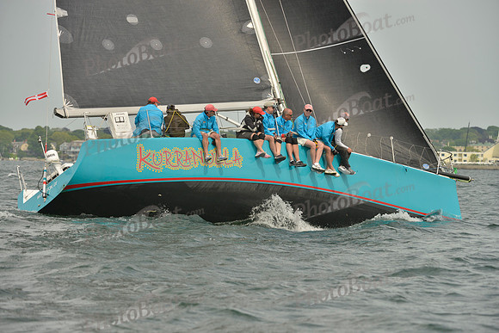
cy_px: 166
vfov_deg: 6.9
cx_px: 250
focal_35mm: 200
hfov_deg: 10.3
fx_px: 2773
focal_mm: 200
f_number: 7.1
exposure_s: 1/1250
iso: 280
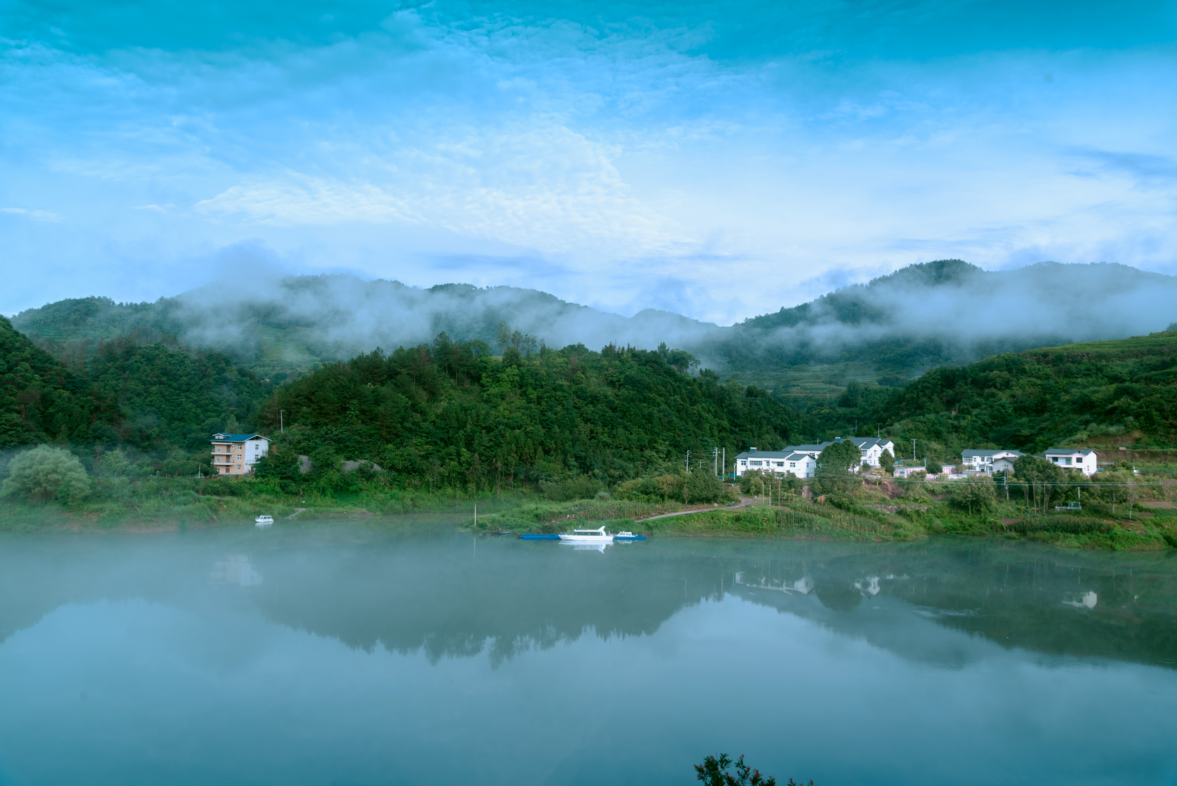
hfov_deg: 61.9
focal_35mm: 30
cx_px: 588
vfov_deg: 43.6
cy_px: 393
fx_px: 981
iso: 100
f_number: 7.1
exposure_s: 1/160
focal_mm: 30
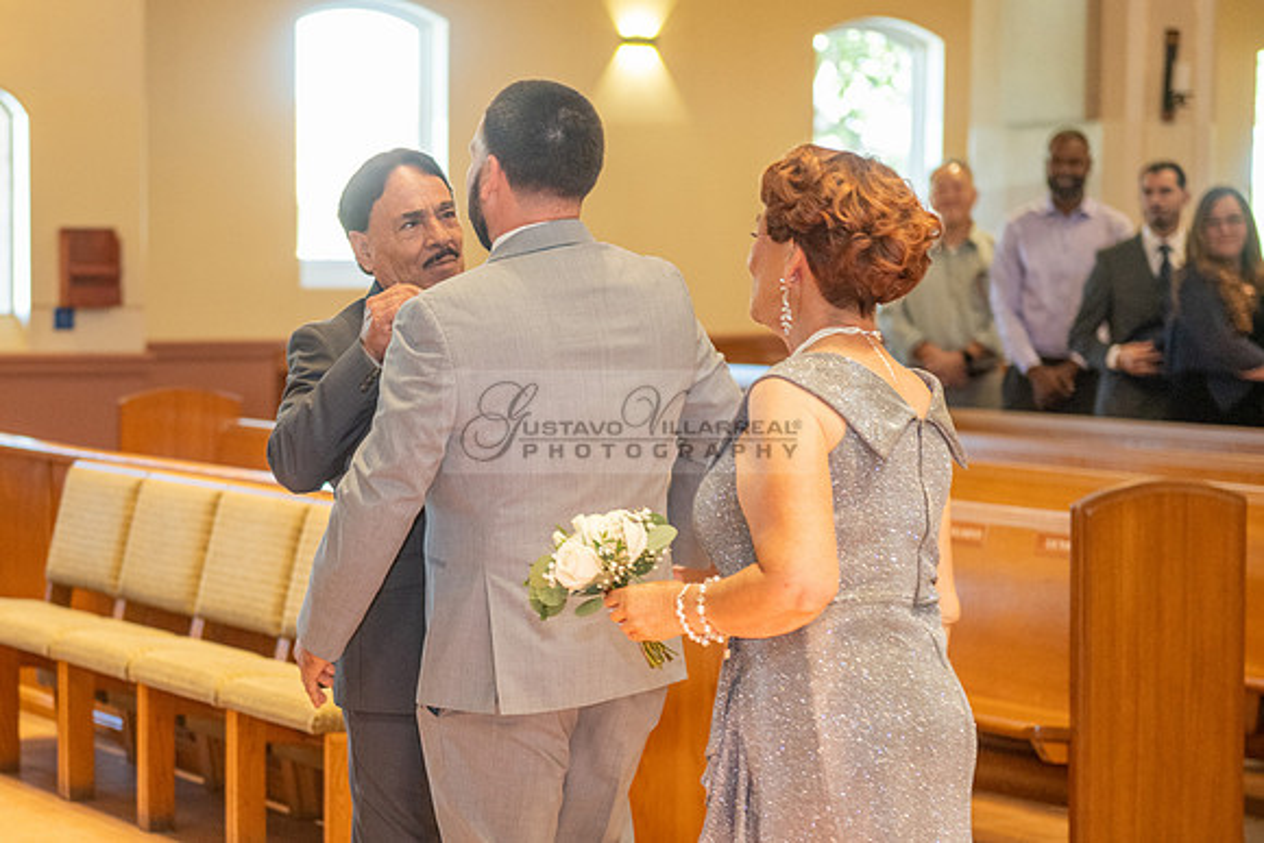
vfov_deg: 13.9
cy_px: 578
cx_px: 379
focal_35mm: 98
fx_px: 3442
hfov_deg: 20.7
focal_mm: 70
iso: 1600
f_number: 2.8
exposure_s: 1/160
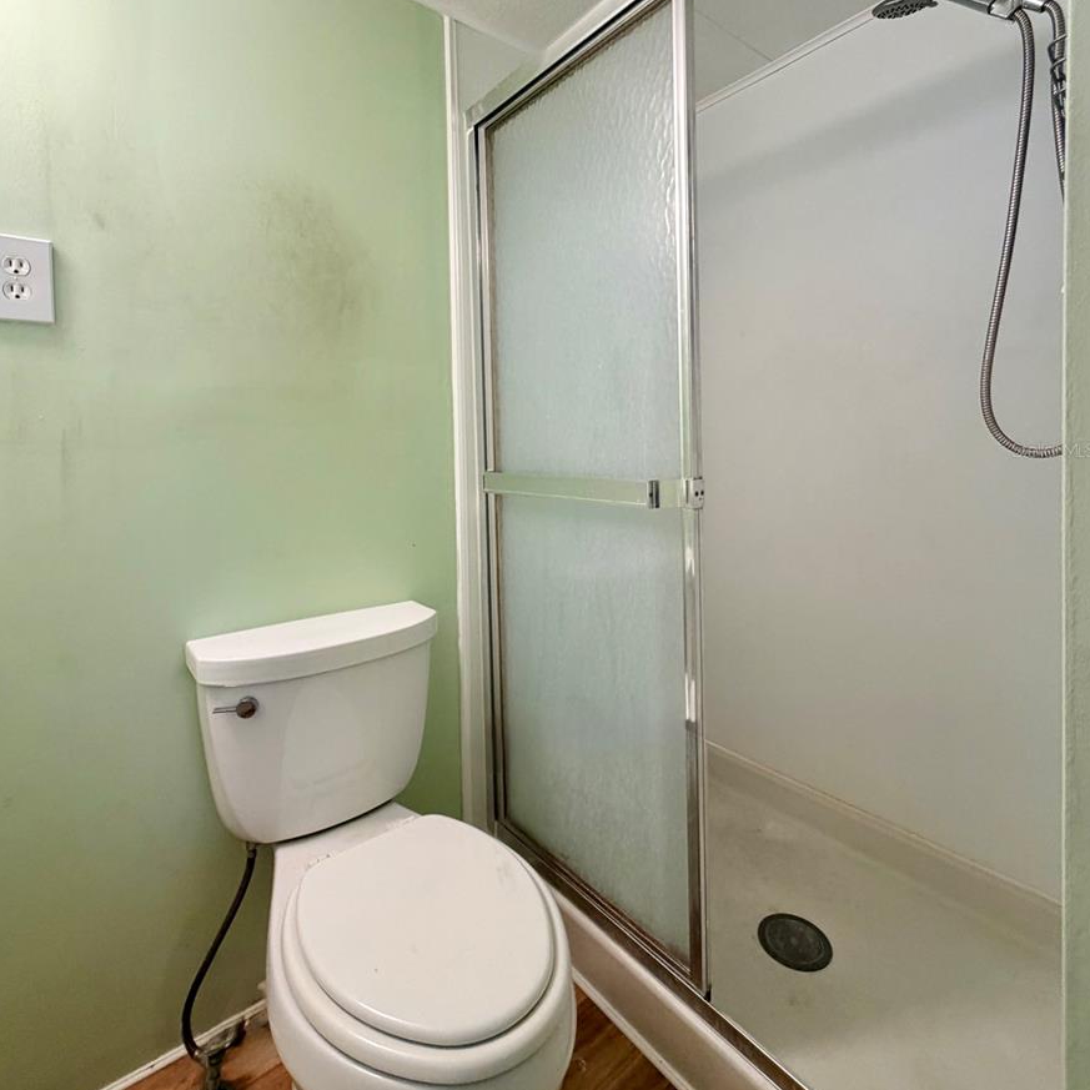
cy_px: 449
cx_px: 538
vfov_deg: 83.2
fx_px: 606
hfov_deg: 84.0
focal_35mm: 17
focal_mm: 2.22
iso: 200
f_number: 2.2
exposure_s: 1/60
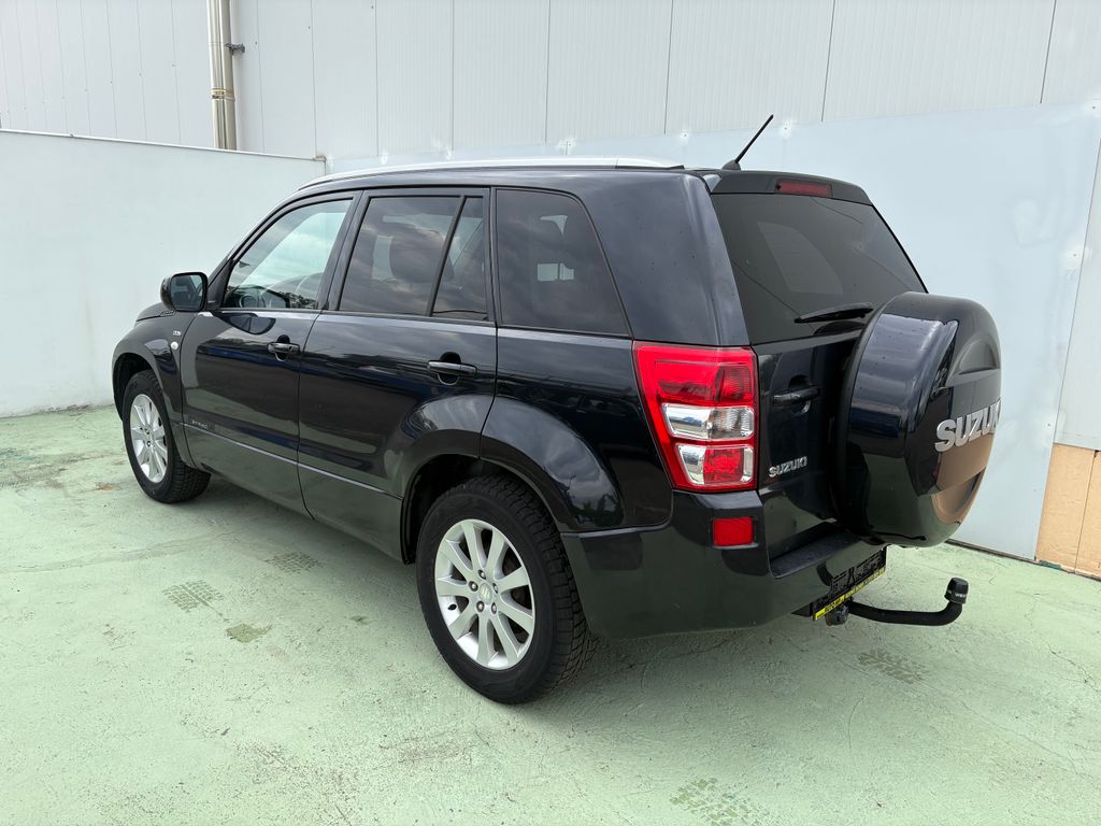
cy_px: 413
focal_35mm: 26
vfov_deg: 53.1
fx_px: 827
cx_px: 550
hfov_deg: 67.3
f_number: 1.6
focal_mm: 5.96
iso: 50
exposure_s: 1/607
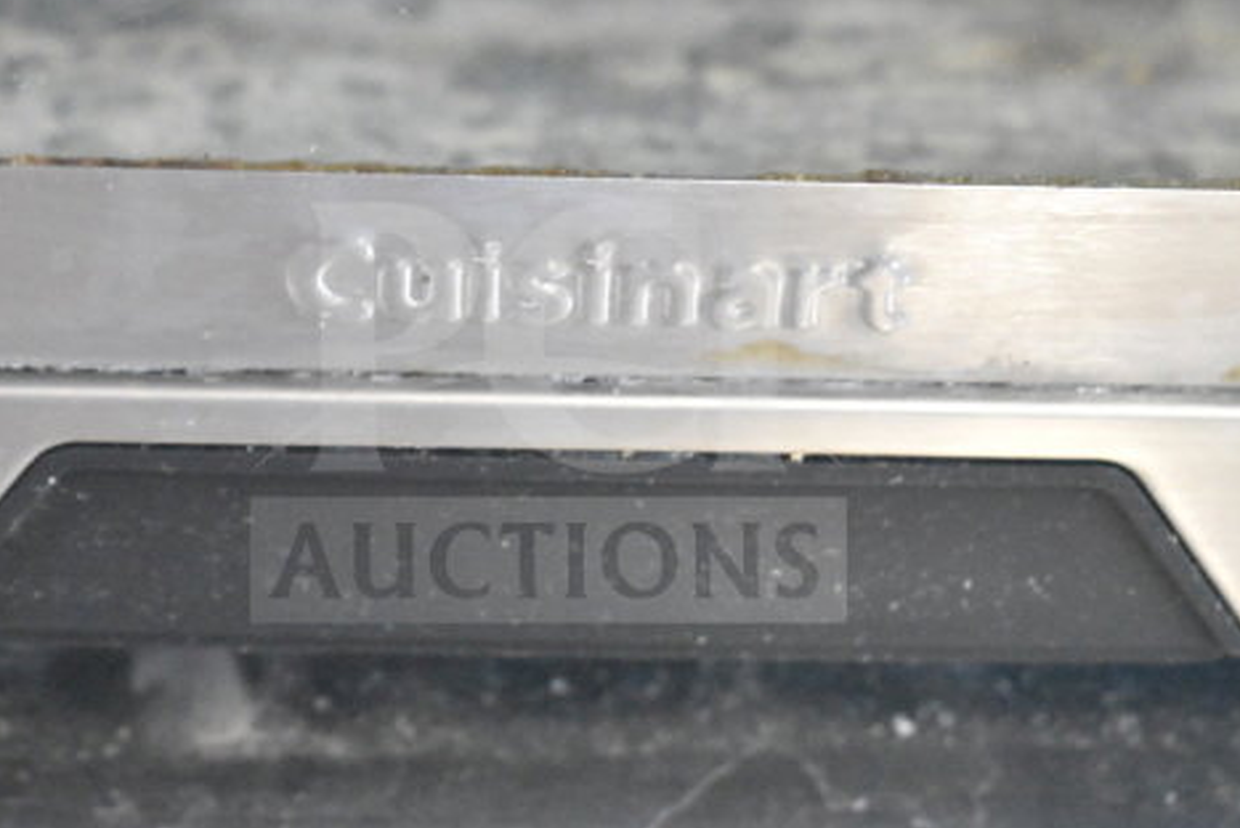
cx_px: 547
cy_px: 413
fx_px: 3710
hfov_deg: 19.0
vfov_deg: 12.7
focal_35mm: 108
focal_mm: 55
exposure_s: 1/100
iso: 18000
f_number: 5.6
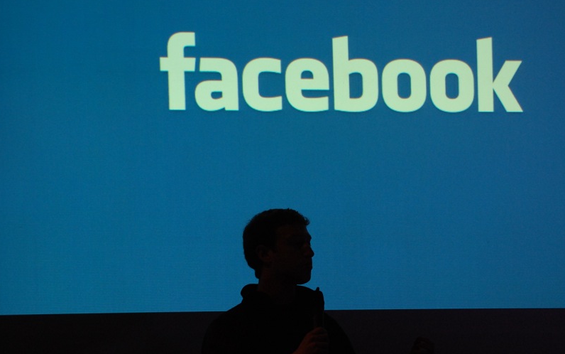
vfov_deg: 7.4
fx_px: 2742
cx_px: 282
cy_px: 173
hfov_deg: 11.8
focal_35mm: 178
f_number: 4.8
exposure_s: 1/60
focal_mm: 116
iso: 900
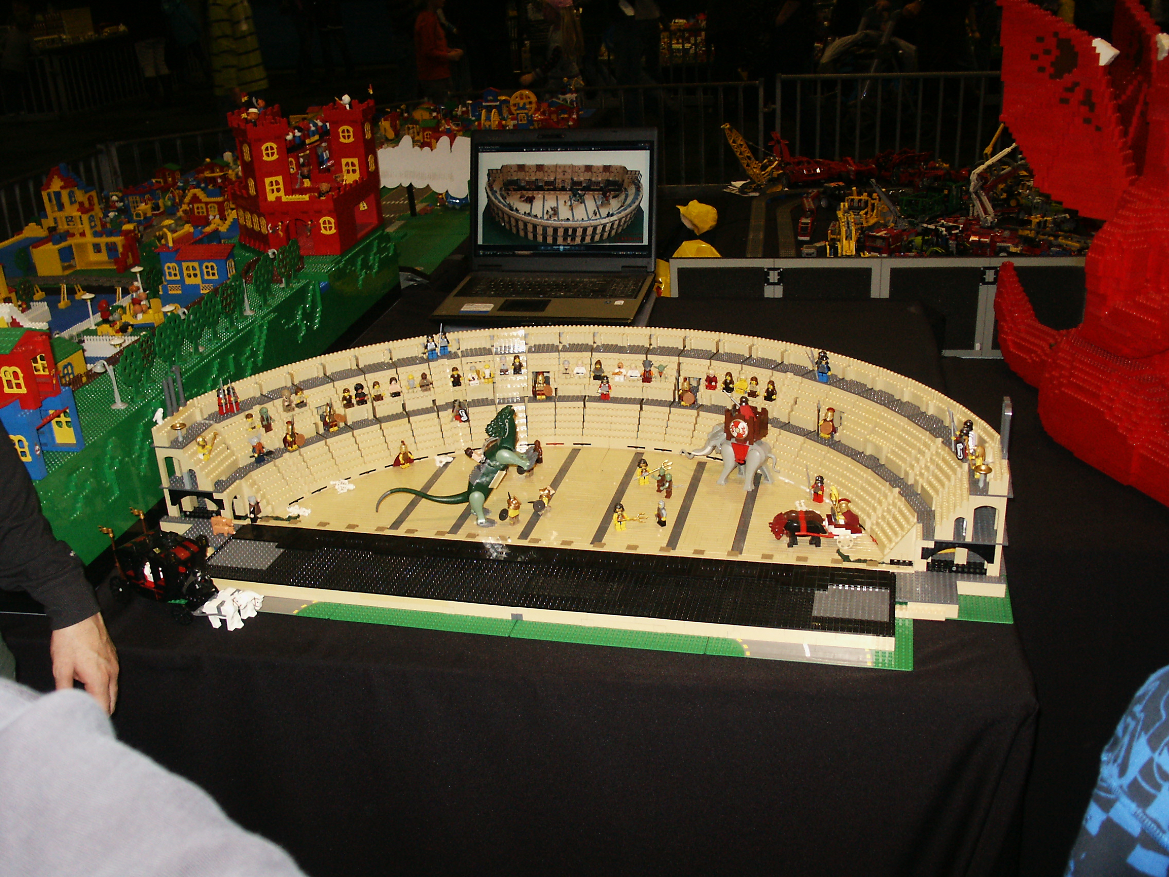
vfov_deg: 40.7
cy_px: 438
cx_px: 584
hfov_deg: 52.6
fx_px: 1182
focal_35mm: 35
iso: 200
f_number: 3
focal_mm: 7.18
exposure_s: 1/45
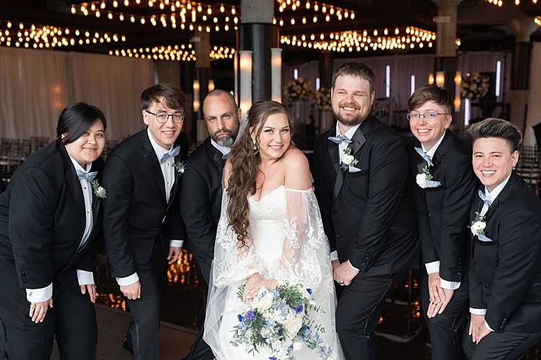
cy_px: 180
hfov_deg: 50.5
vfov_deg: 34.9
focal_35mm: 38
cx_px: 270
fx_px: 574
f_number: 2.8
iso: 250
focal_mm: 37
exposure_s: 1/250
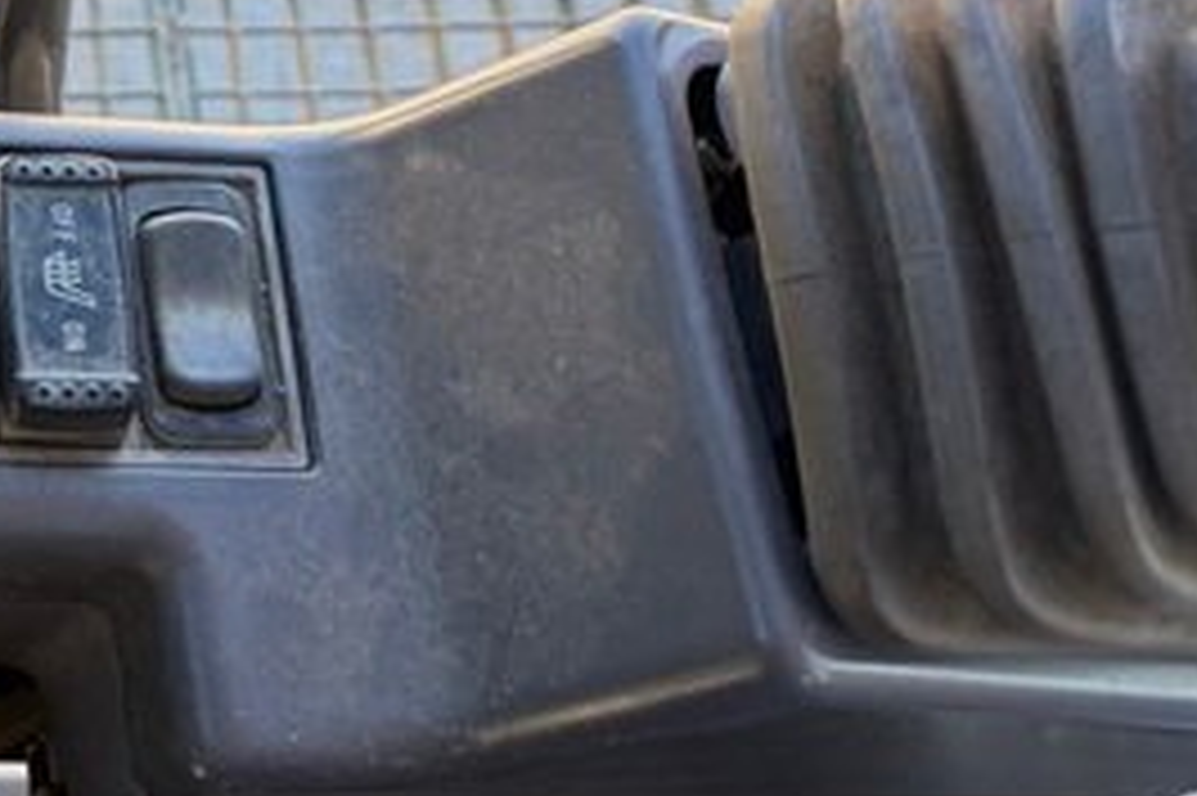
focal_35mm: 61
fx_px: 2027
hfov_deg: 28.4
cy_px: -243
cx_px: -256
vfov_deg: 20.3
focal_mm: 6.76
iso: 80
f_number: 1.78
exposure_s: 1/563
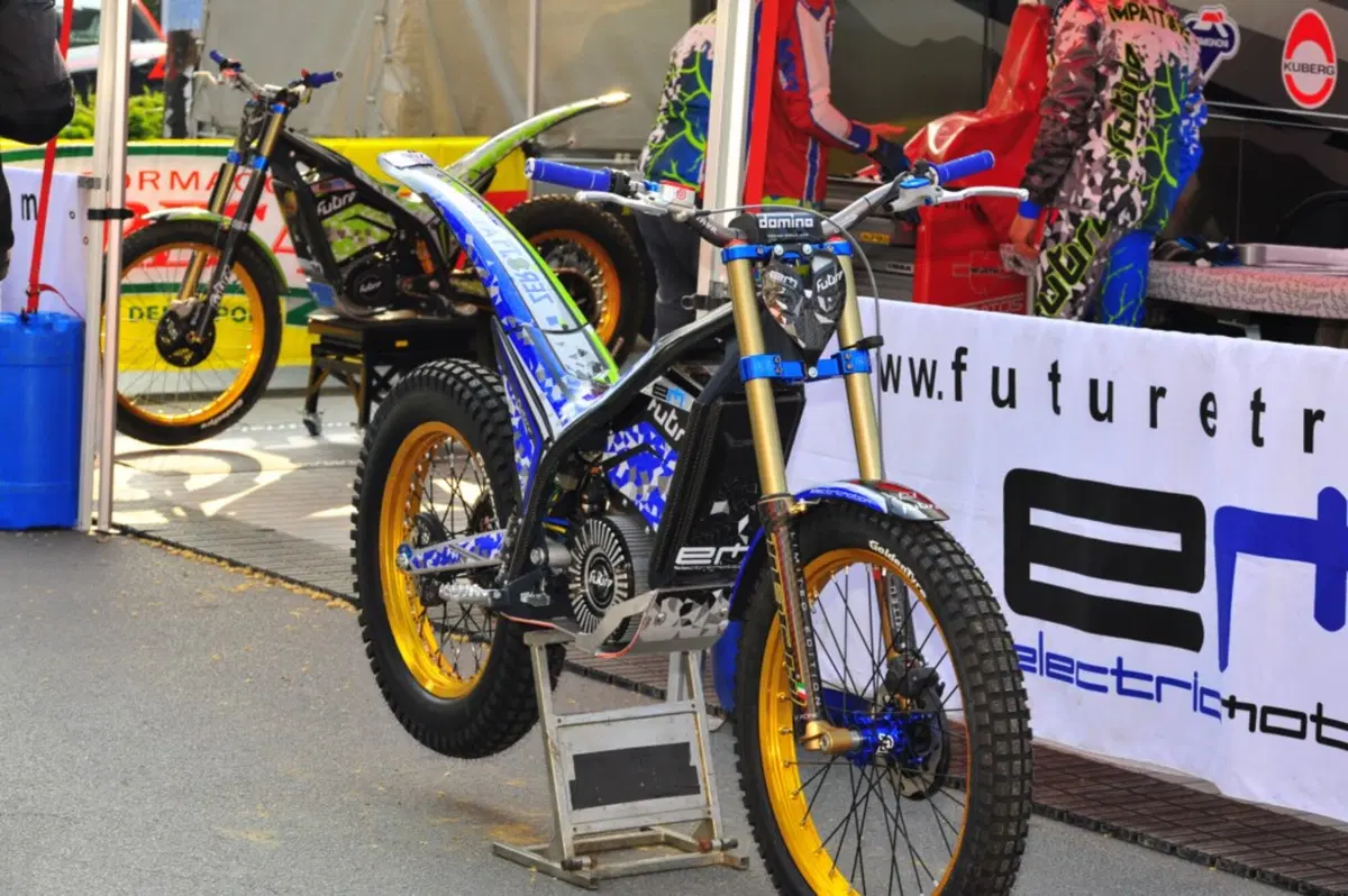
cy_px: 448
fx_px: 3928
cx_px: 674
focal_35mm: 105
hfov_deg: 19.5
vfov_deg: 13.0
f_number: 13
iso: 800
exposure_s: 1/320
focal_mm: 105
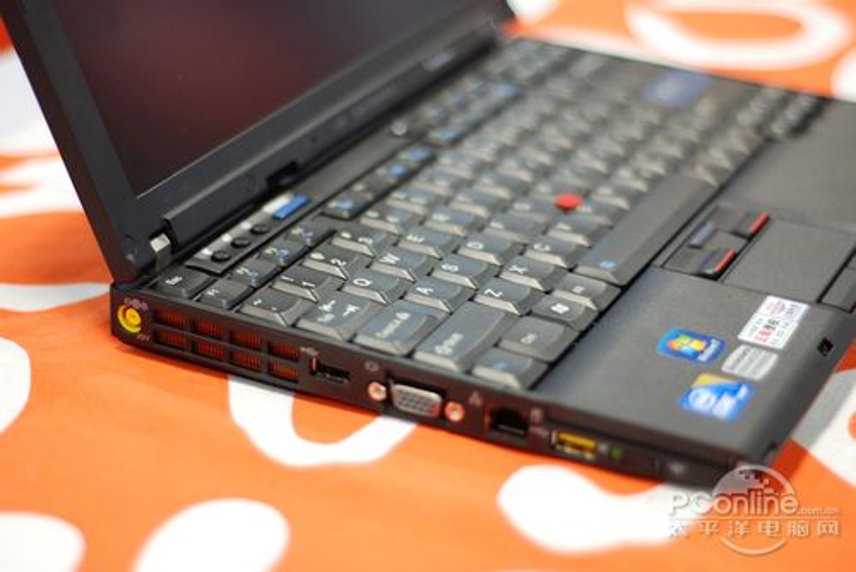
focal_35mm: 75
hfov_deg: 27.0
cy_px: 286
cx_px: 428
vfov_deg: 18.2
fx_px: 1784
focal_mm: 50
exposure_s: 1/13
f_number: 1.8
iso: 125
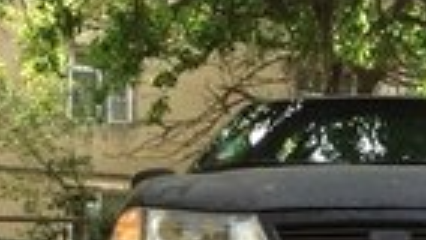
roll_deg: +0.2
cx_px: 339
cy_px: 390
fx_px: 1243
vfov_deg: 10.5
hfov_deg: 19.3
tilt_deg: -8.2
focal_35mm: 110
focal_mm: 4.15
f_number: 2.2
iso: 40
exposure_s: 1/100
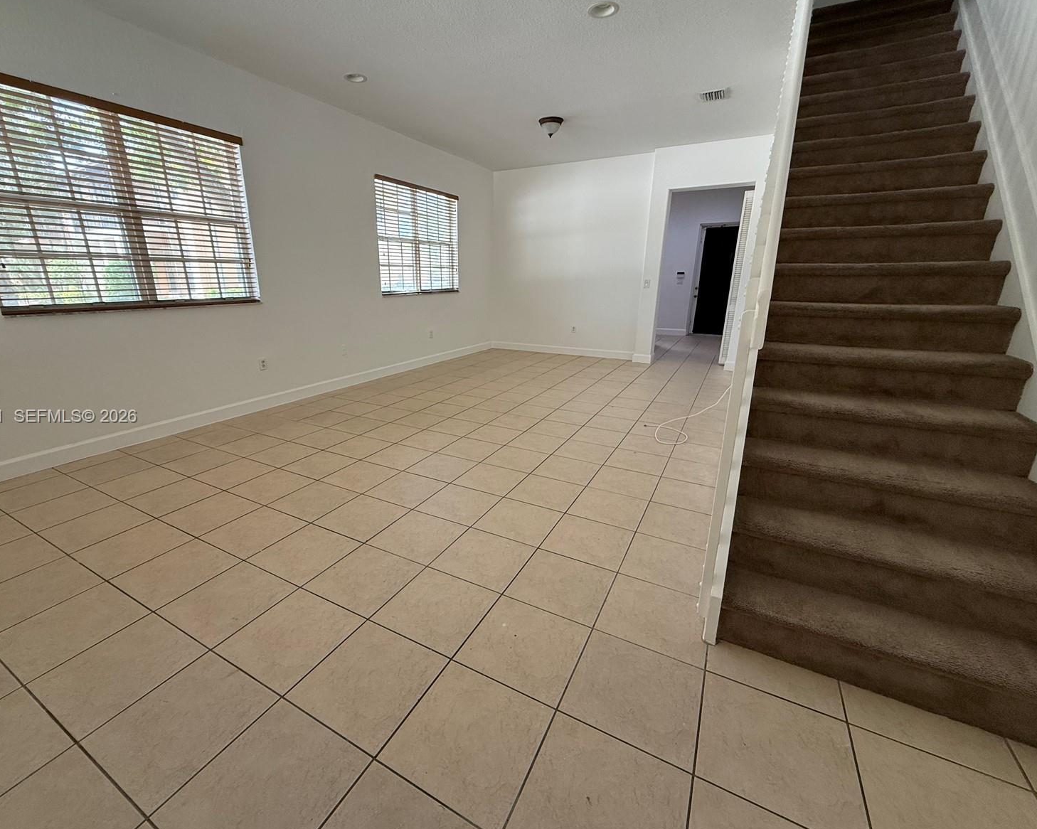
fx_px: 460
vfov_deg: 84.0
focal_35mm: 15
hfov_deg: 96.7
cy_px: 417
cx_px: 484
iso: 125
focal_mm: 2.22
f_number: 2.2
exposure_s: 1/99
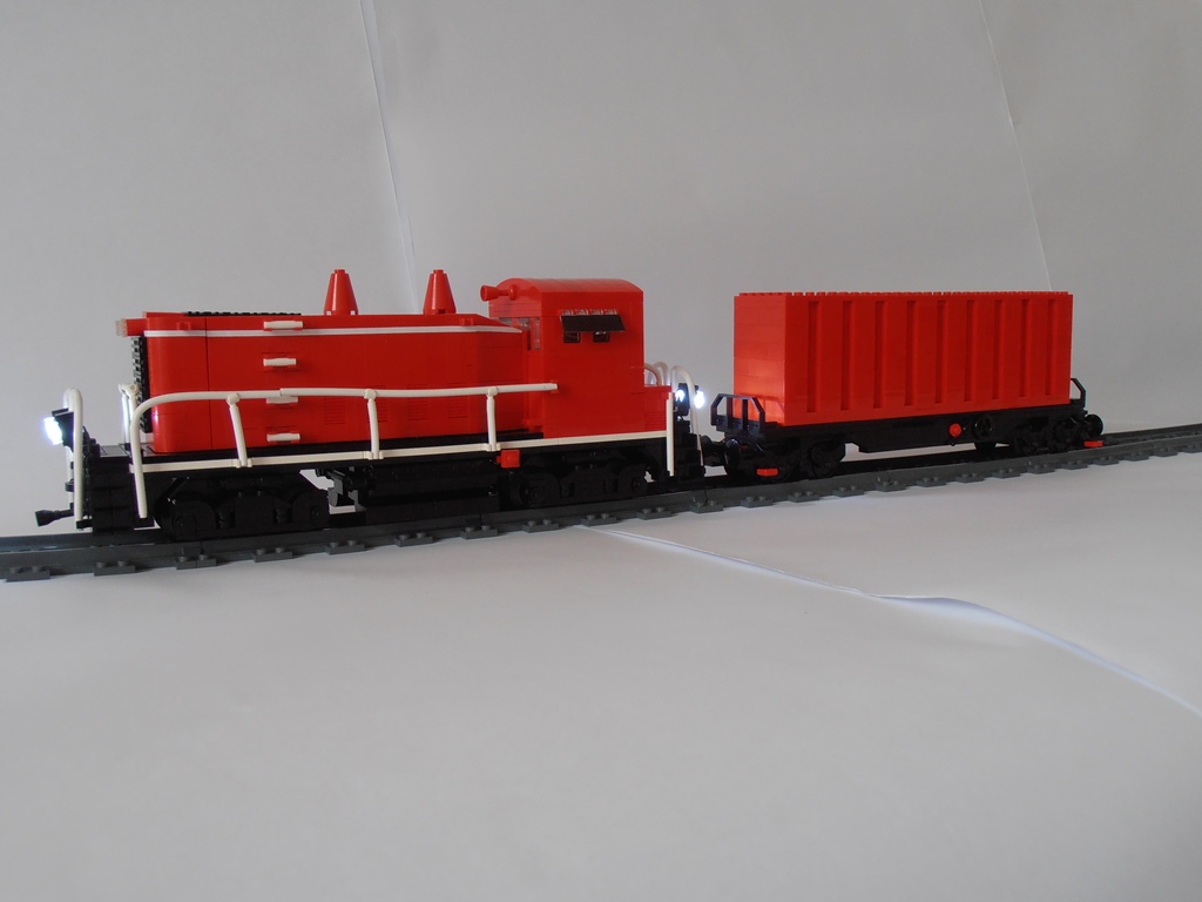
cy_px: 451
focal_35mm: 37
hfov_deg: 50.1
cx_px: 601
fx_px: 1285
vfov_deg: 38.7
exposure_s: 1/2
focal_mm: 6.61
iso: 125
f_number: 3.9
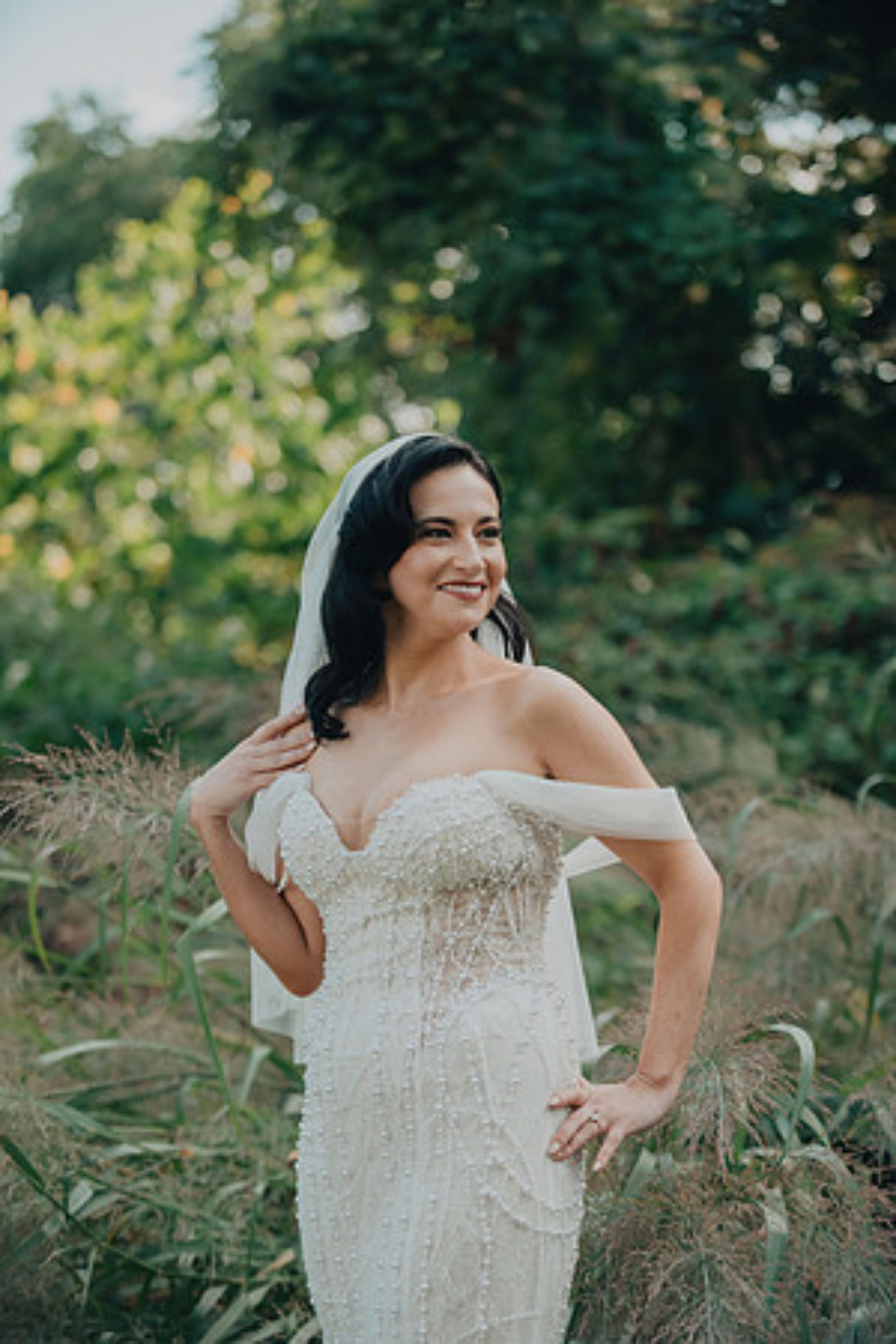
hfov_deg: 17.5
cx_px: 448
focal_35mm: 78
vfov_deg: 26.0
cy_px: 672
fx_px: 2912
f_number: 2.8
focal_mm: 78
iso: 800
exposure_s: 1/2500
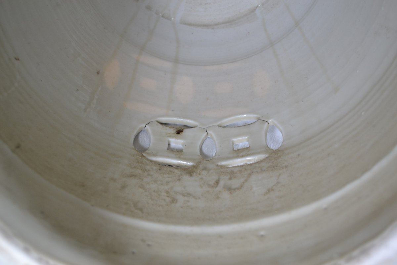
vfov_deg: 34.2
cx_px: 198
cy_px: 132
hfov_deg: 49.6
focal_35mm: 39
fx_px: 430
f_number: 5
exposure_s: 1/100
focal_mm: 26
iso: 400
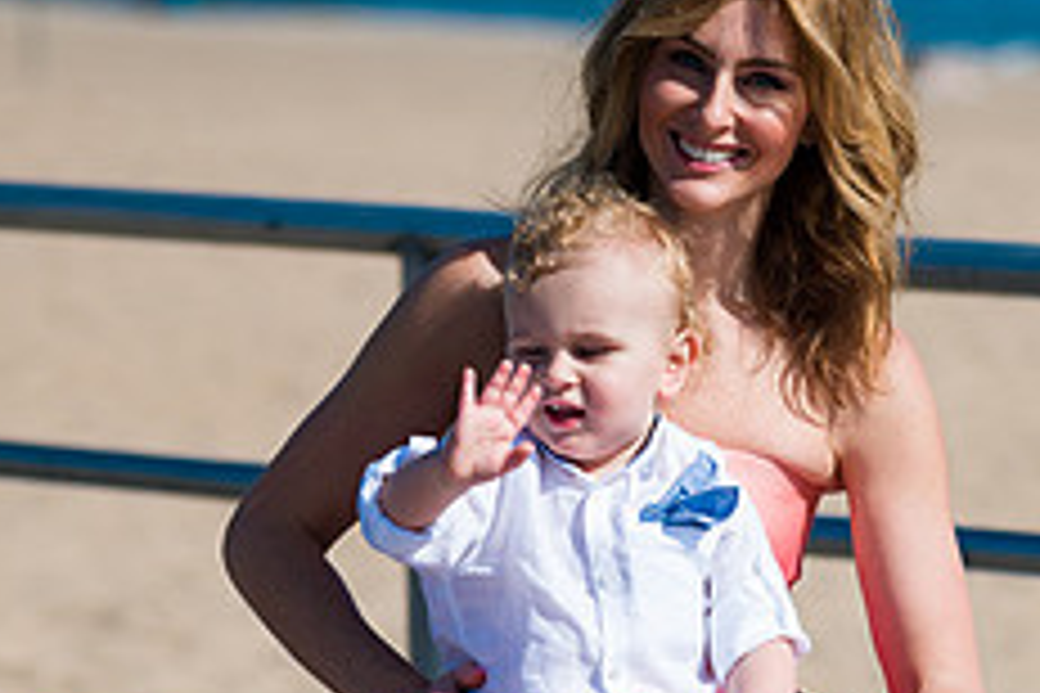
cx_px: 945
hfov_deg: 8.2
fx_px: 7251
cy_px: 333
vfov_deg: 5.5
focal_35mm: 251
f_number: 3.2
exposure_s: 1/6400
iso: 200
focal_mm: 100
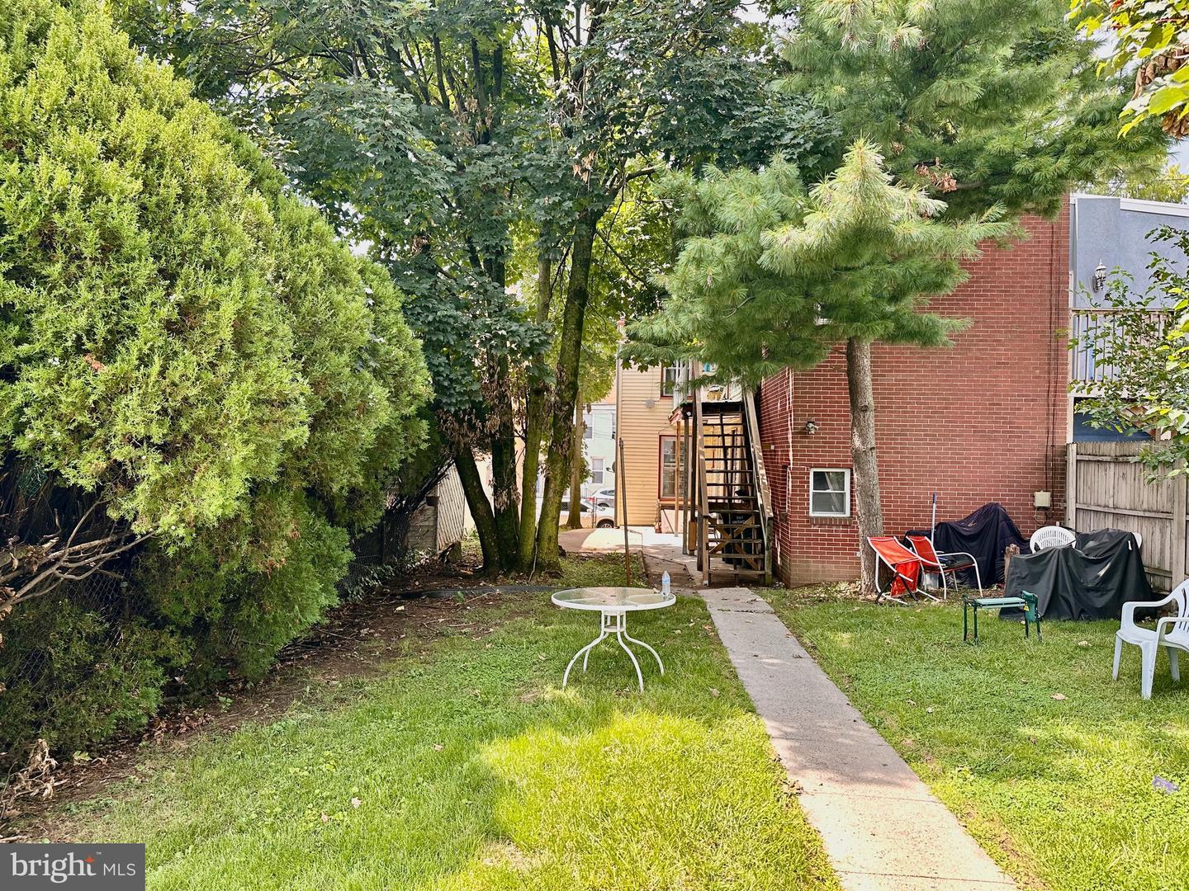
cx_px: 594
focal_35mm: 24
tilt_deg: +0.4
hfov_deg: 71.6
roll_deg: -1.1
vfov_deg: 56.8
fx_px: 824
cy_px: 446
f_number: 1.78
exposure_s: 1/452
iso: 80
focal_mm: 6.86
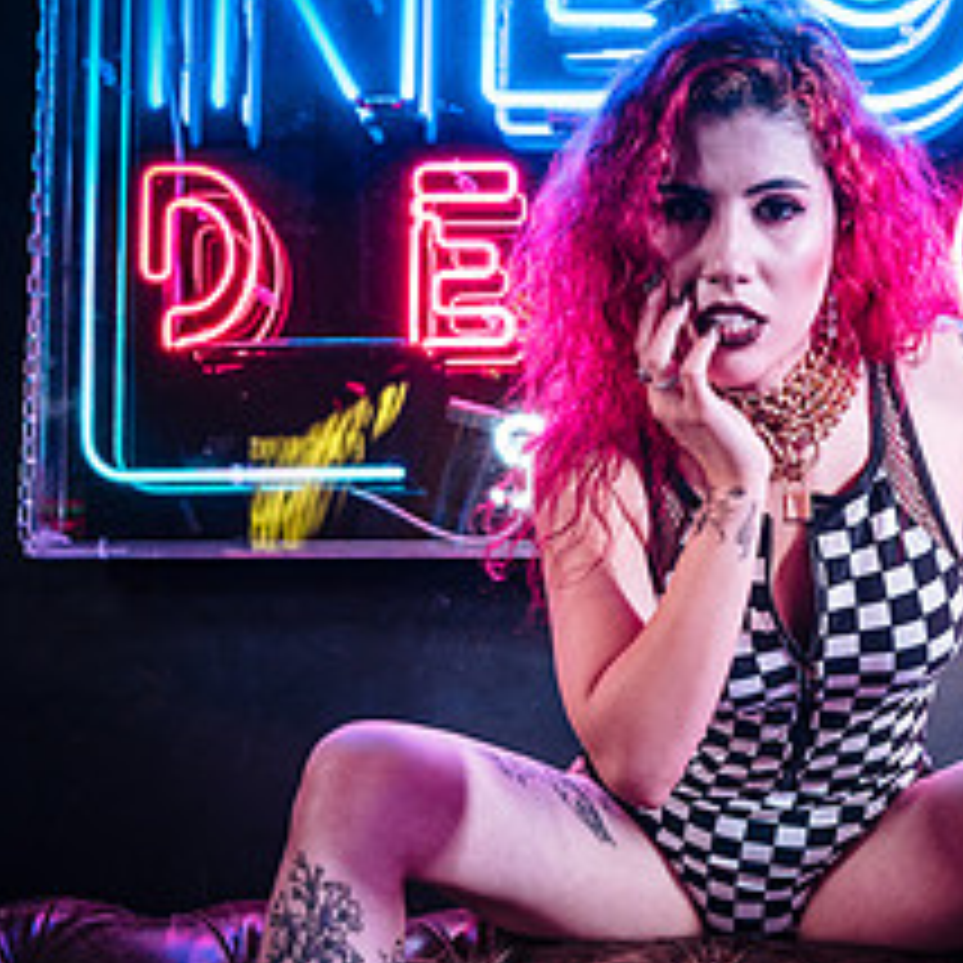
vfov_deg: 23.9
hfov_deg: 23.8
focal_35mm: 72
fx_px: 2266
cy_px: 604
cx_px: 691
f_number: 4
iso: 250
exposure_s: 1/60
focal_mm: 30
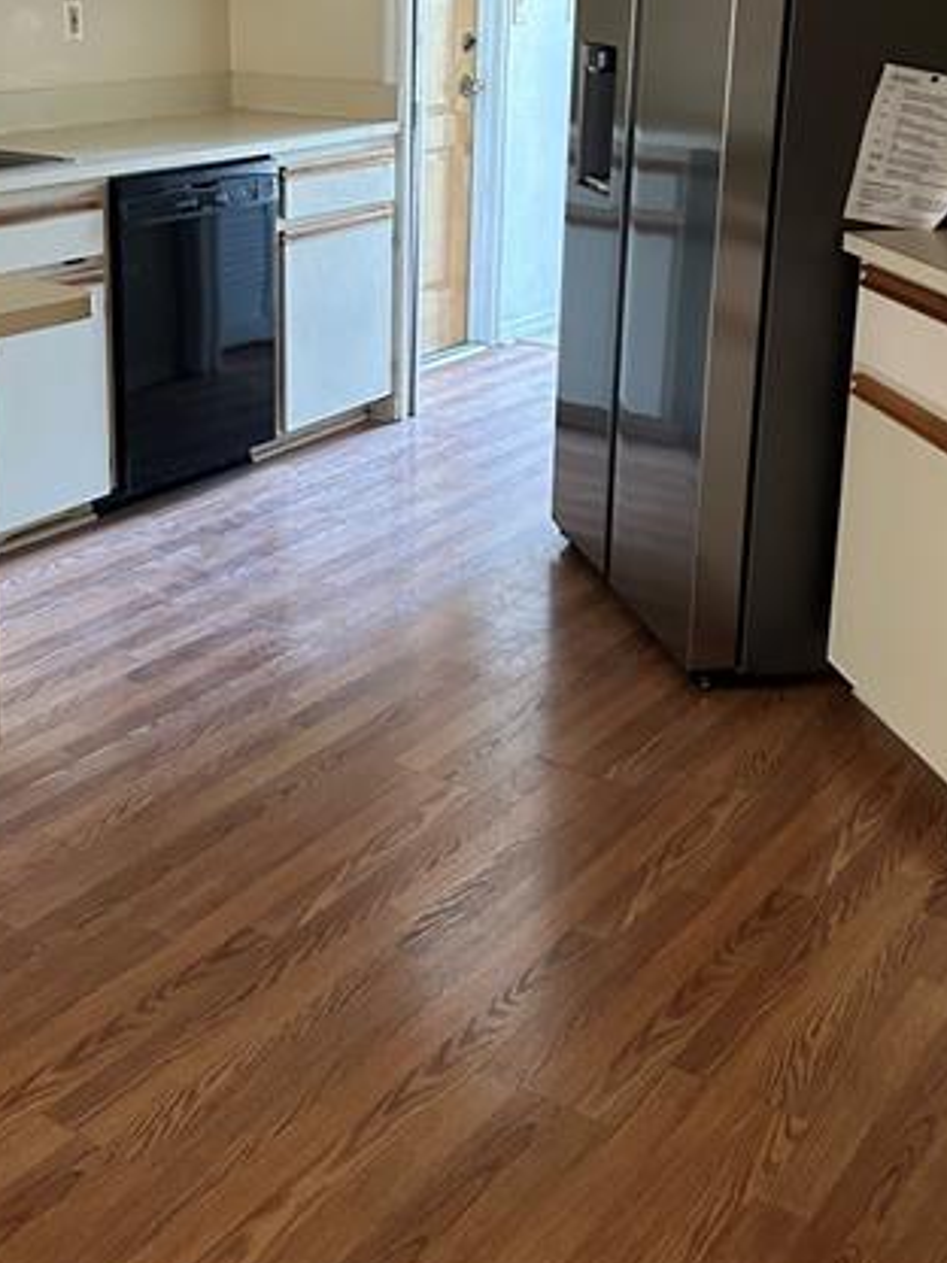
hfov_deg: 30.1
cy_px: 386
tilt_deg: -13.3
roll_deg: -0.1
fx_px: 1751
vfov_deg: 39.0
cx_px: 346
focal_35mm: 48
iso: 320
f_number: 1.5
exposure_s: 1/60
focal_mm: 5.7
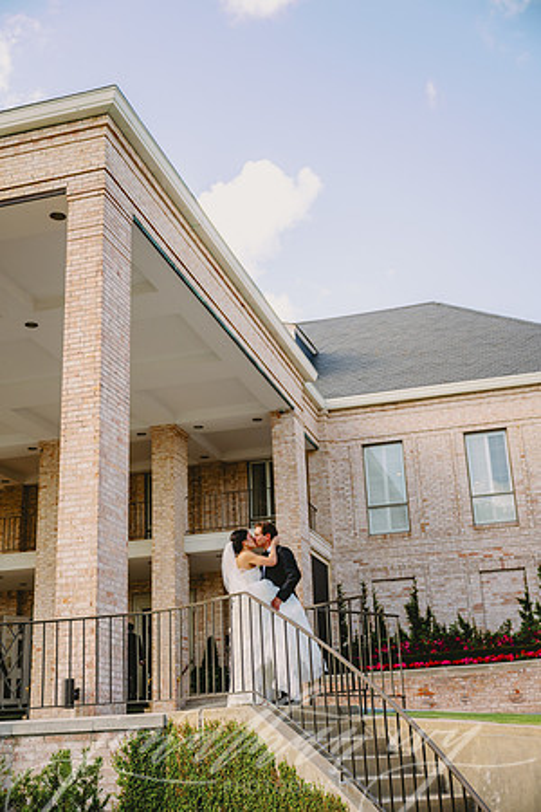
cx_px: 270
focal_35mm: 42
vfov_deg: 46.4
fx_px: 947
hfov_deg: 31.9
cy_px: 406
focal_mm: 42
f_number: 2.8
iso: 200
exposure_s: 1/2000
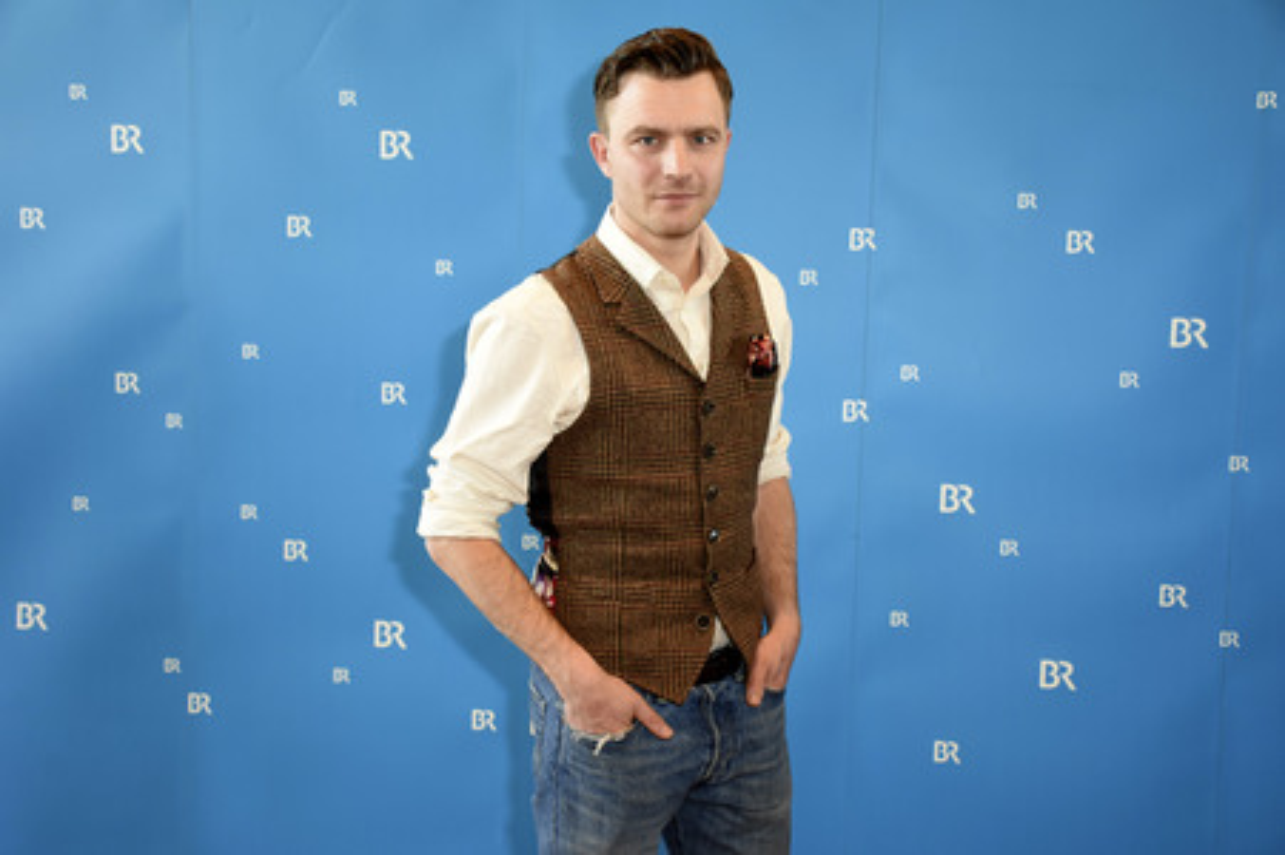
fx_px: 1605
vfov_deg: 29.8
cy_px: 428
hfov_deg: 43.6
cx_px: 642
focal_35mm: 45
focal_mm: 30
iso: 1000
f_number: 4.5
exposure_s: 1/125
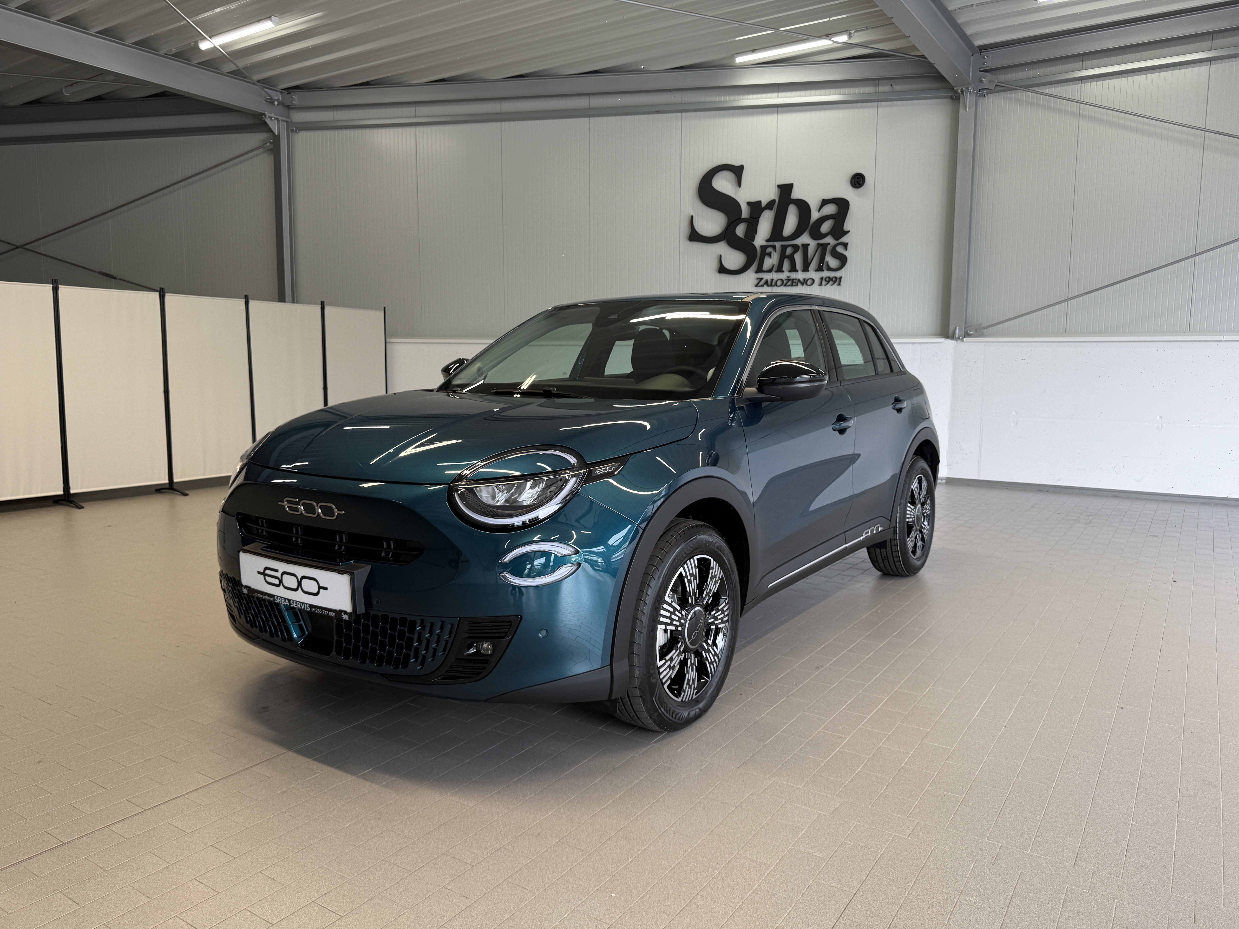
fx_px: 859
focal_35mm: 24
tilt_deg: -6.3
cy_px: 464
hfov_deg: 71.6
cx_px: 620
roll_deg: +0.2
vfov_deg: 56.8
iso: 64
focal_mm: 6.76
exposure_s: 1/237
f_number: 1.78
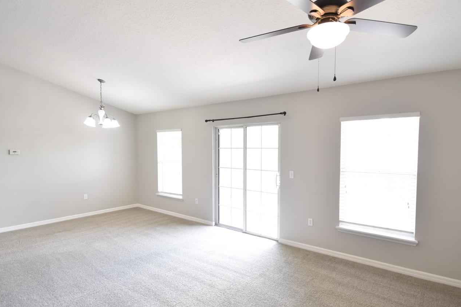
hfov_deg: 86.8
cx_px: 247
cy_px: 159
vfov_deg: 64.5
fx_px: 243
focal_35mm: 19
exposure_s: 1/60
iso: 800
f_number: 4
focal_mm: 10
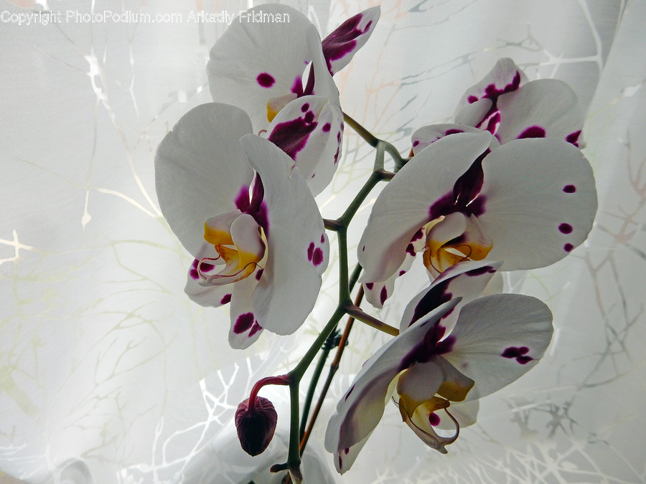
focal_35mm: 25
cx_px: 323
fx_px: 467
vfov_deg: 54.9
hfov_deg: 69.4
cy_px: 242
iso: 125
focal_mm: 4.5
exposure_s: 1/200
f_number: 3.7
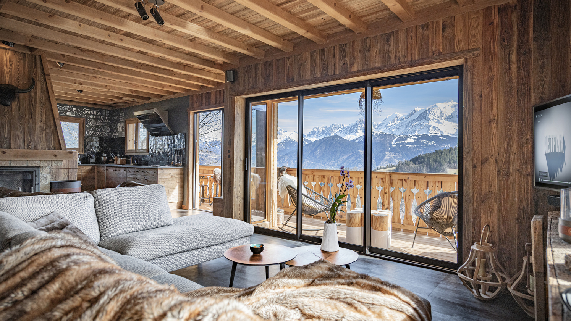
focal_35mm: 21
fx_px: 318
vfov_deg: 53.6
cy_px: 157
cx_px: 286
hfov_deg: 83.8
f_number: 4
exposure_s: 1/400
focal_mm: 17
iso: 200
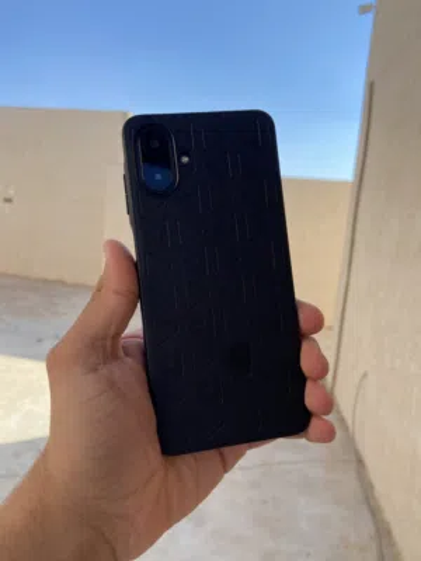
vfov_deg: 67.3
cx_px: 210
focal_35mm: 26
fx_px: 422
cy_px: 280
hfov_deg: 53.1
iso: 32
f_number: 1.8
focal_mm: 4.25
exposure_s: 1/1608
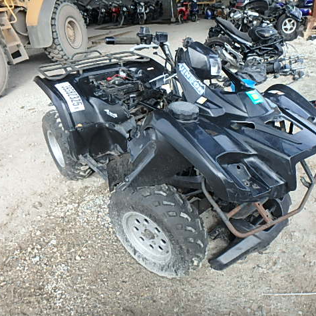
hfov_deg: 62.2
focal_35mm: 25
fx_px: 258
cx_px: 194
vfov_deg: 62.9
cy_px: 159
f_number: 3.5
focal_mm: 3.7
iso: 125
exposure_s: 1/250
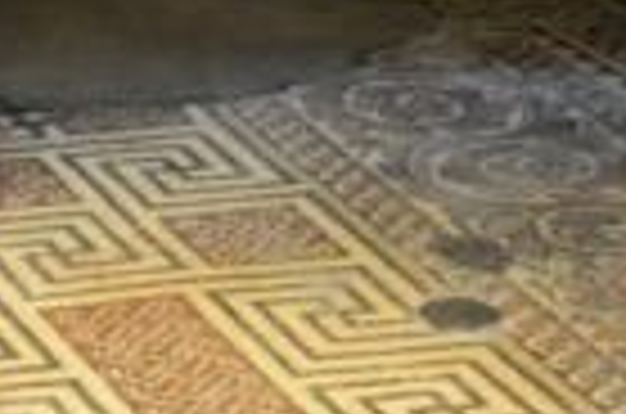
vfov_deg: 7.5
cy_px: 605
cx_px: -486
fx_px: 3123
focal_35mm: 180
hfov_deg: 10.8
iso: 1600
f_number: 4
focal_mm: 26
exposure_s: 1/15
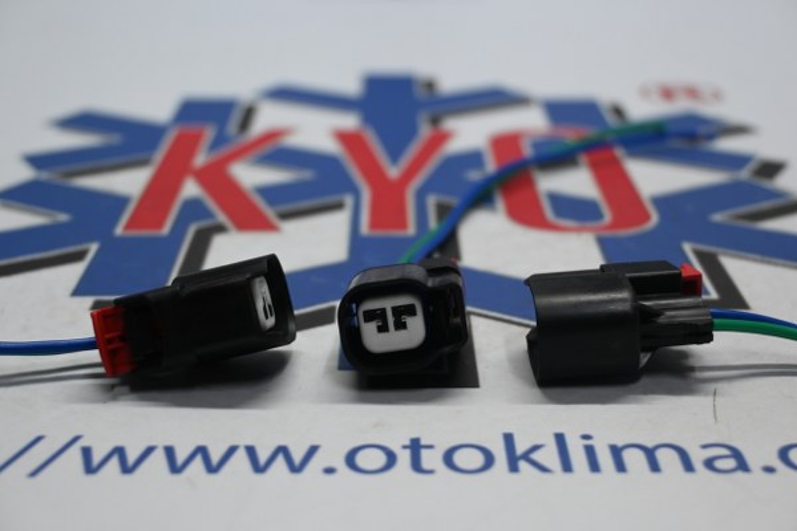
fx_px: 1195
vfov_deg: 25.1
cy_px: 266
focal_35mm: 54
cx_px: 398
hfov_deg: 36.9
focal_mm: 36
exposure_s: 1/60
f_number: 5.3
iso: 560
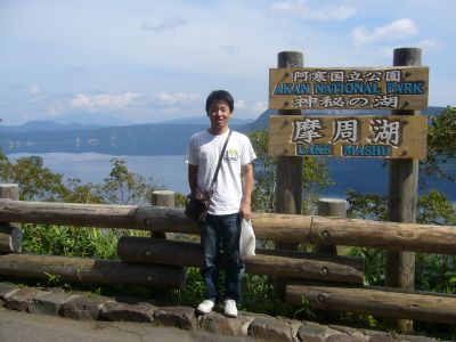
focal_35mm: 35
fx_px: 461
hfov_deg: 52.6
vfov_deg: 40.7
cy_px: 171
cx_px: 228
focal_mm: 5.8
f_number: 5.6
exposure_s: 1/400
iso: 80
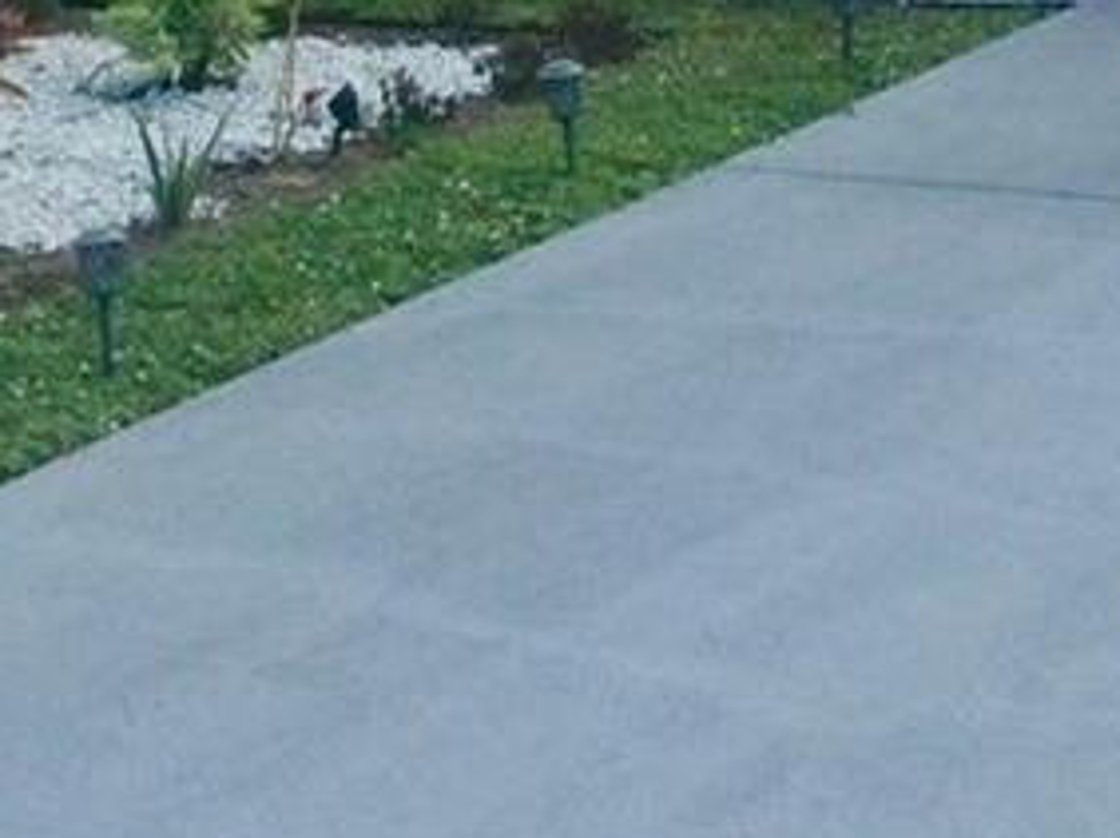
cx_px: 663
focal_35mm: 116
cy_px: -520
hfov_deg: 17.0
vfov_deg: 12.0
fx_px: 3750
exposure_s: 1/1395
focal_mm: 3.3
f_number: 2.4
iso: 32
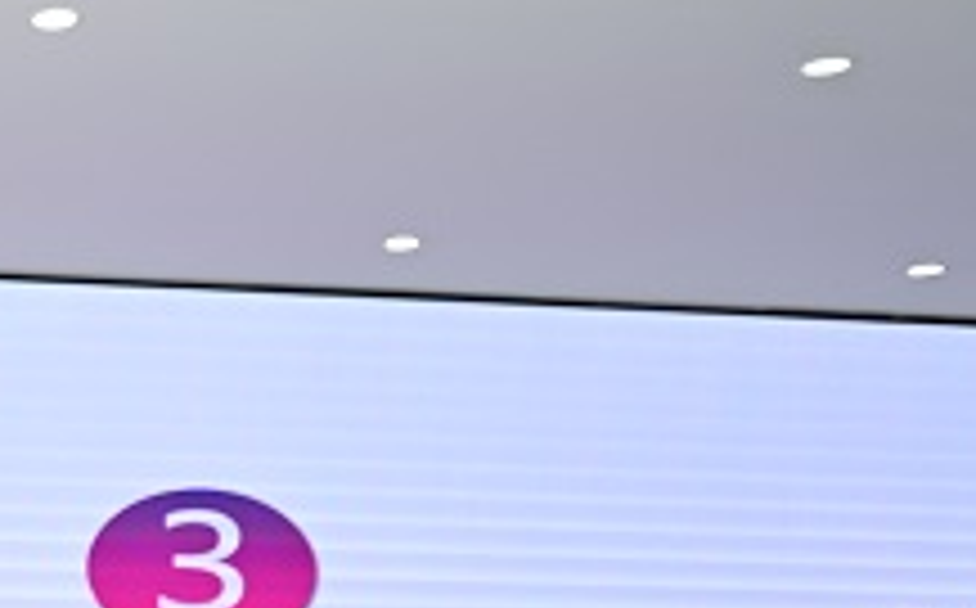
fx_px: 2099
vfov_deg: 15.8
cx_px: -418
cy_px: 752
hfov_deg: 22.3
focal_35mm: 79
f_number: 2.8
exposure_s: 1/125
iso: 160
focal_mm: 24
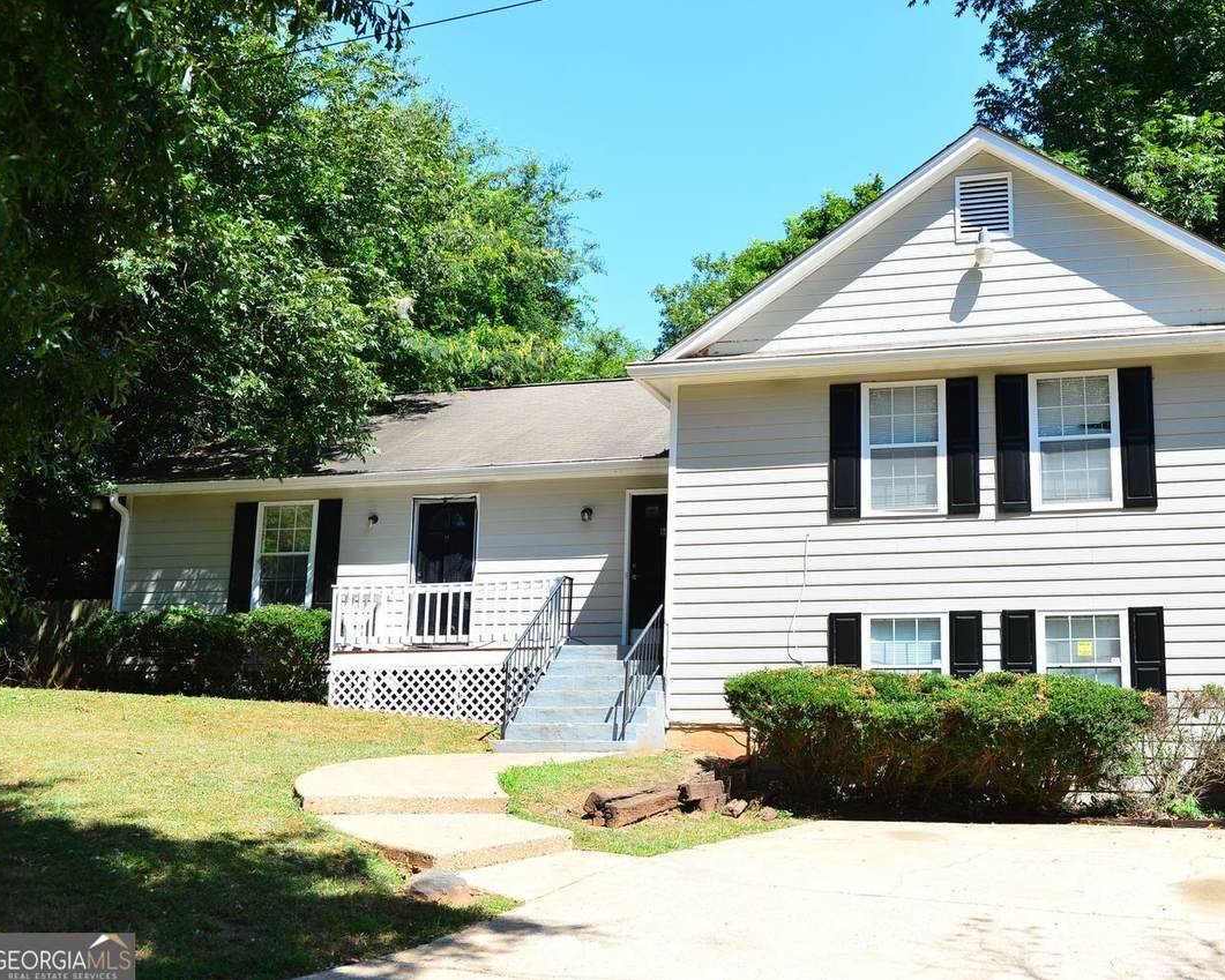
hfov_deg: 42.7
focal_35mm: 43
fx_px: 1559
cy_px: 490
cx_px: 729
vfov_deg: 34.9
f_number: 7.1
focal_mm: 38
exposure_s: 1/1000
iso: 800
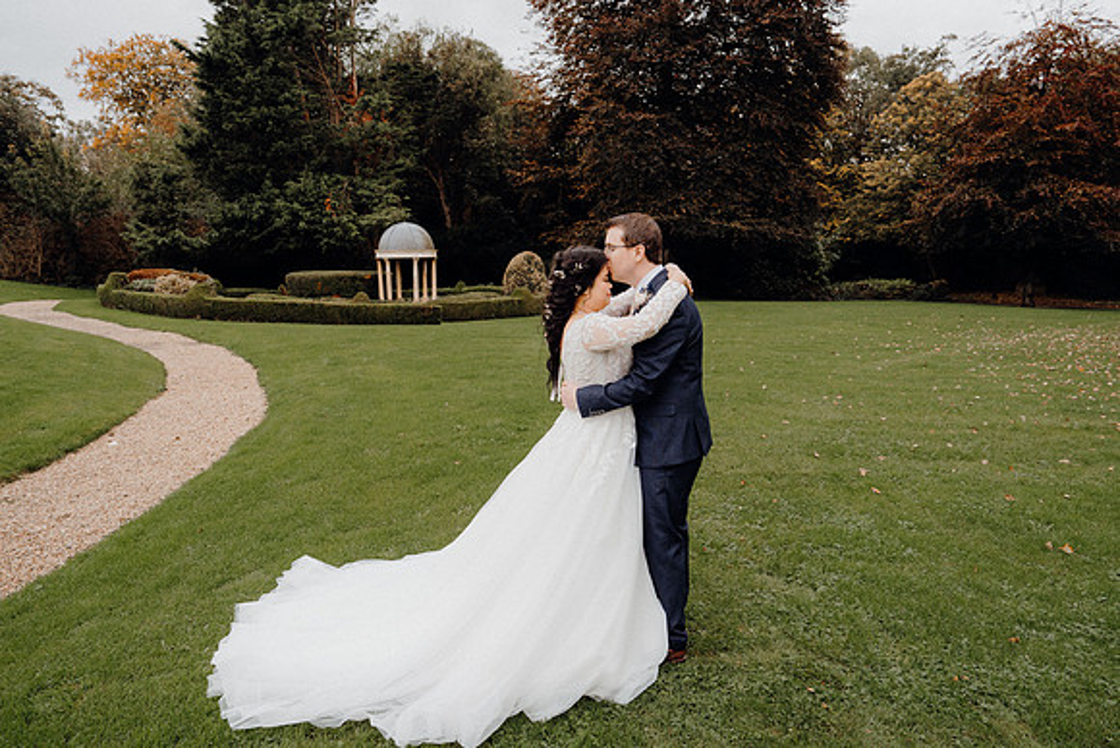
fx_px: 747
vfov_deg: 53.2
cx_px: 560
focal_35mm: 24
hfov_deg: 73.7
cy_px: 374
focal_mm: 24
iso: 640
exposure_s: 1/160
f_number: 3.5
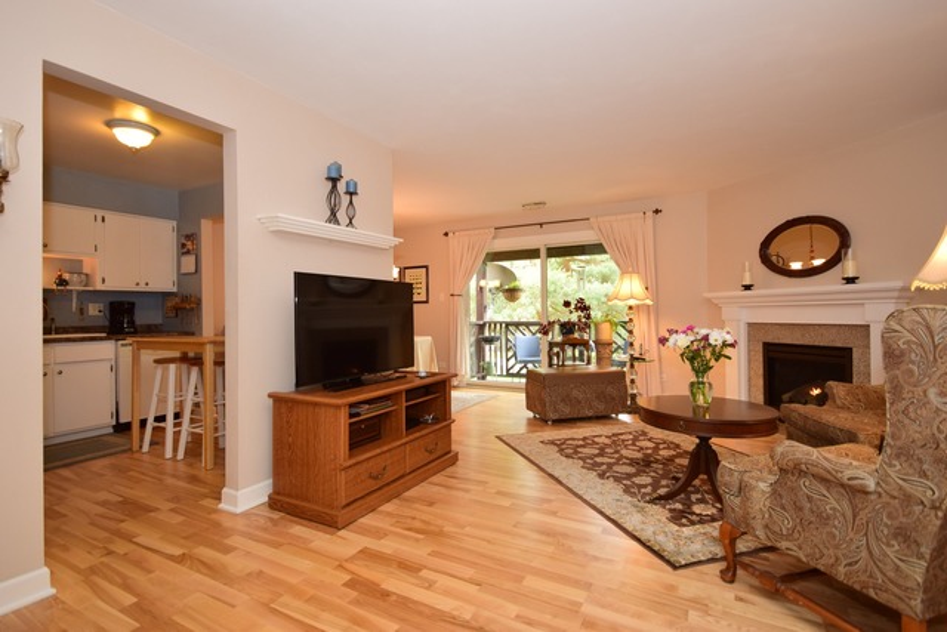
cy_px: 316
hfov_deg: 92.4
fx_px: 454
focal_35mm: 17
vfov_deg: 69.7
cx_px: 474
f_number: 6.3
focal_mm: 11.5
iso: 500
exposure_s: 1/60
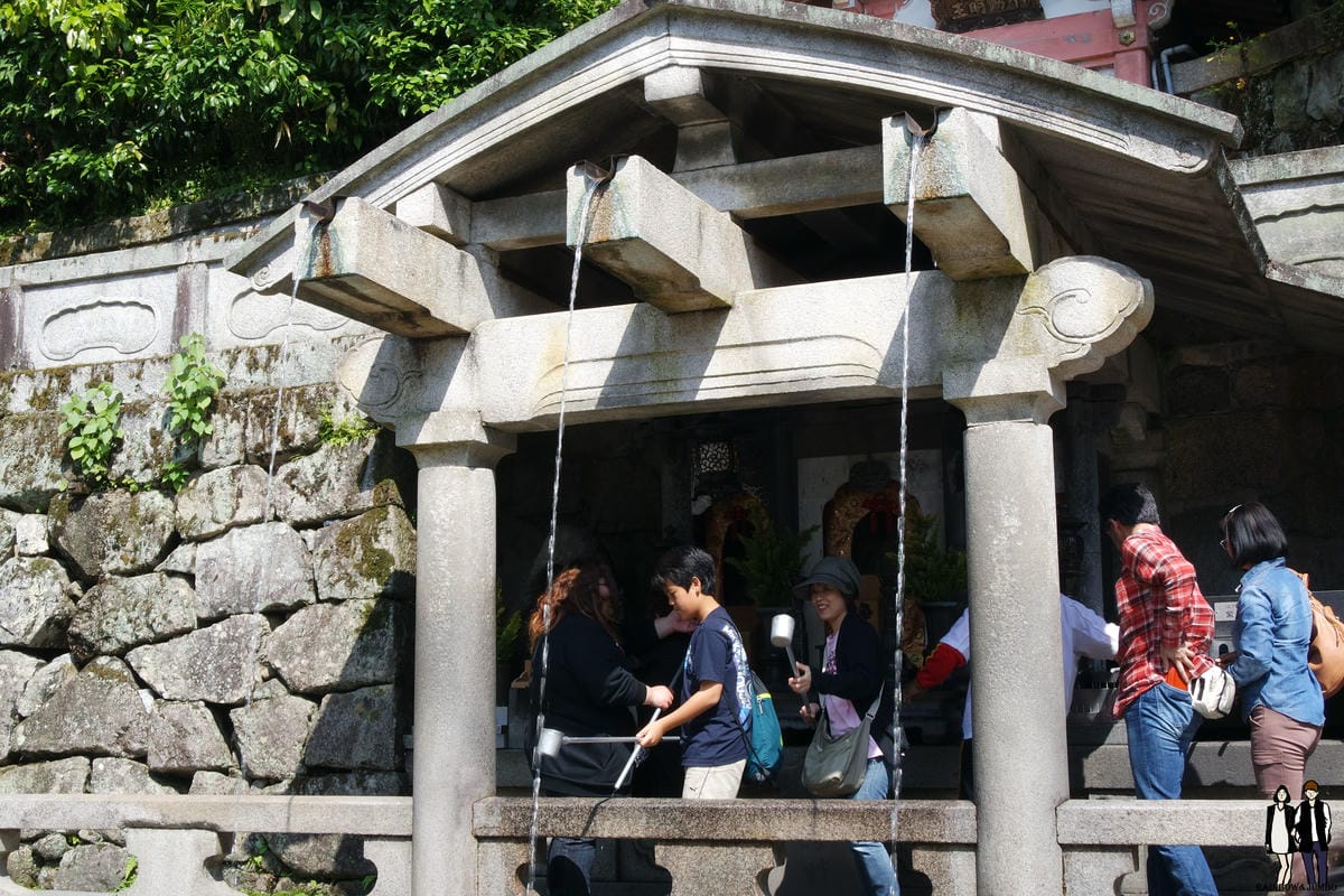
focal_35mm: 48
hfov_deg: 41.1
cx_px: 672
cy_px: 448
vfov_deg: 28.1
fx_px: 1792
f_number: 6.3
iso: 160
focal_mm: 18
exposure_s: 1/200
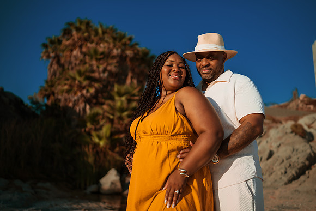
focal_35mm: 35
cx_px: 158
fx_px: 307
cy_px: 106
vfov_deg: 37.9
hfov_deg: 54.4
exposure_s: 1/4000
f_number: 1.8
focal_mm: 35
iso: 100
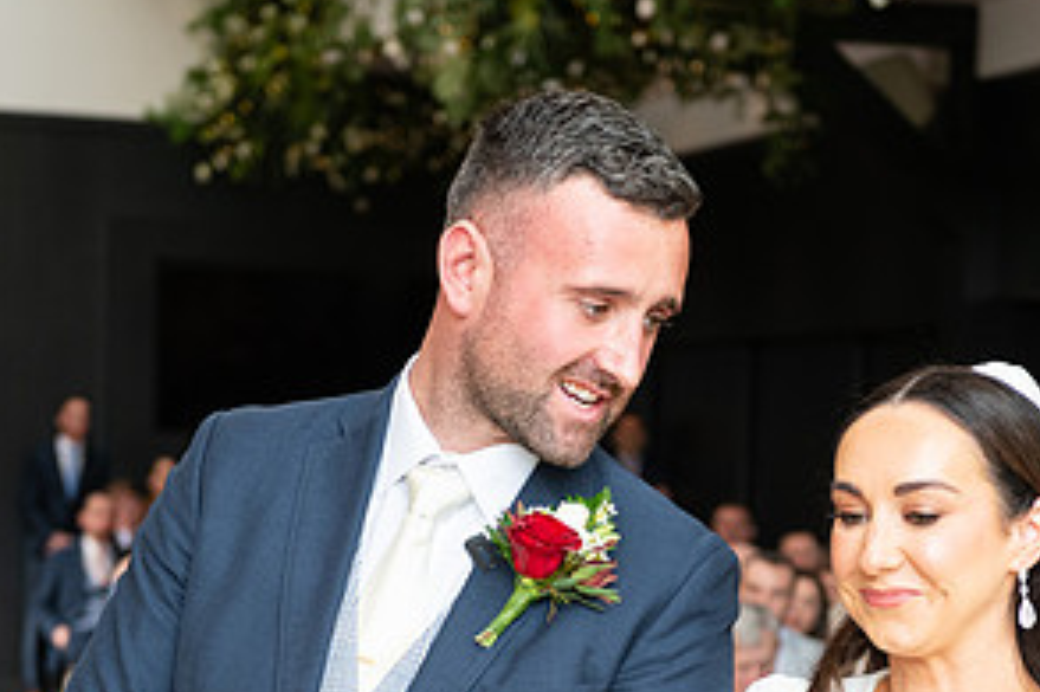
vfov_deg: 13.1
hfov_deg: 19.8
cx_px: 525
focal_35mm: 103
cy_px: 665
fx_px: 2974
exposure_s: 1/160
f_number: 3.5
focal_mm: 52
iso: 640
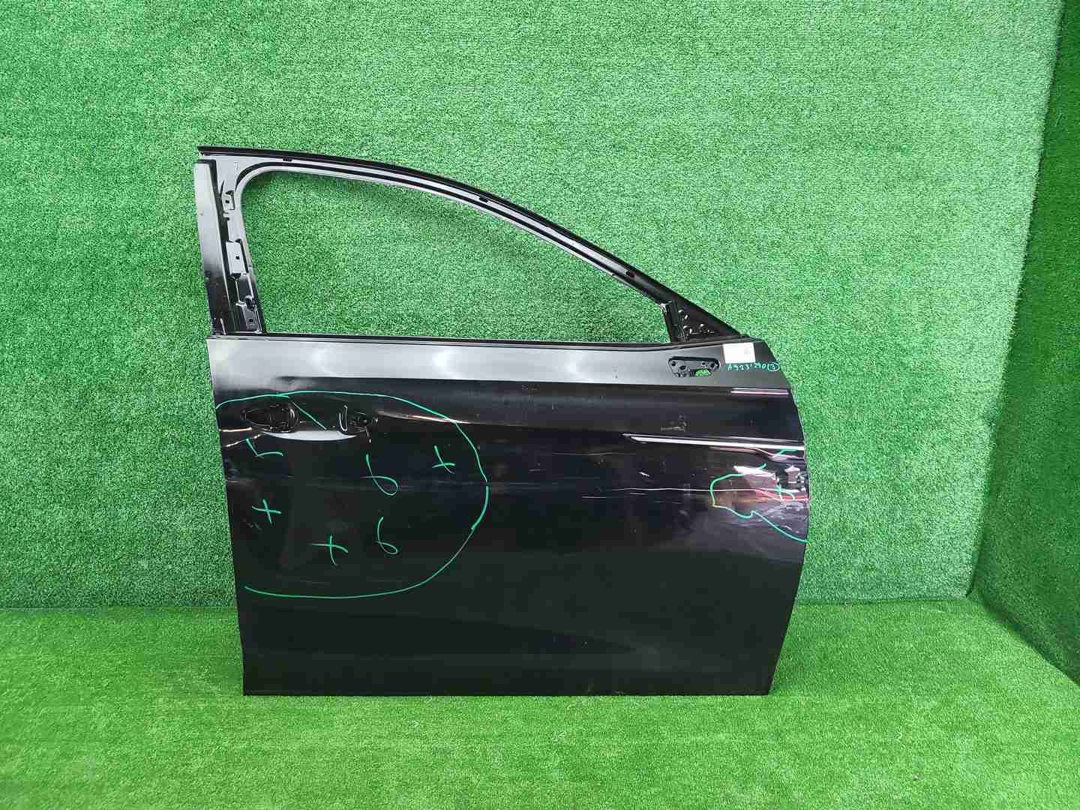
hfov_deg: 67.3
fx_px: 811
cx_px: 540
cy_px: 405
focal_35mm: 26
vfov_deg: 53.1
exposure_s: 1/50
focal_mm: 5.4
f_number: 1.8
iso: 241
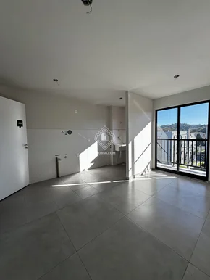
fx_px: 113
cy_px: 140
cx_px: 105
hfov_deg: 85.7
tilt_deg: -3.0
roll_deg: +1.2
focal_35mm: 14
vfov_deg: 102.0
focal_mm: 2.22
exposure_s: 1/529
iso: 40
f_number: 2.2
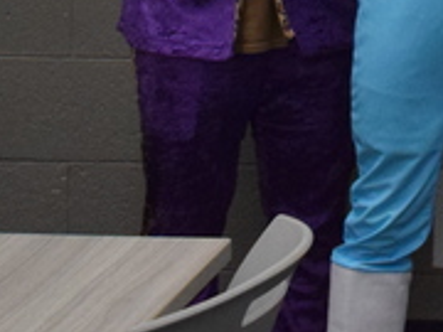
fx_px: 2521
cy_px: -496
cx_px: 957
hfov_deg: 9.3
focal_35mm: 197
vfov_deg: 7.1
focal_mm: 24
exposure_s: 1/320
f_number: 3.8
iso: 3200
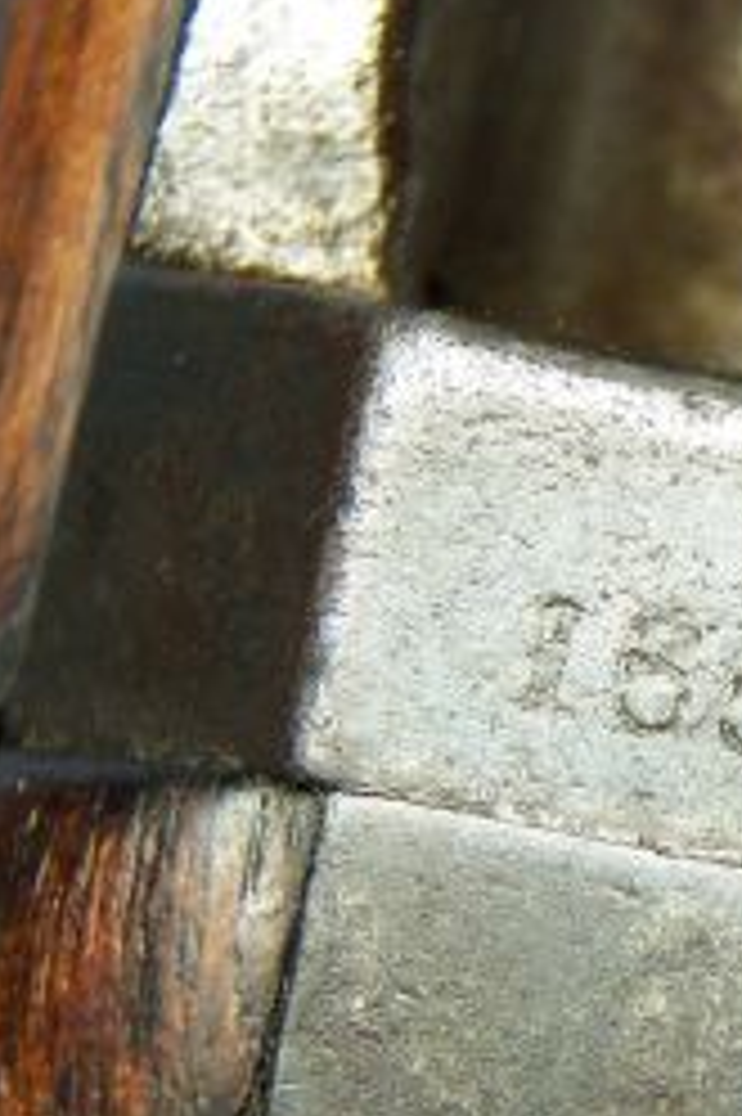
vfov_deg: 8.1
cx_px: 886
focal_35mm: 254
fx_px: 7863
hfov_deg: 5.4
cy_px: 792
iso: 320
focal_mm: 17.1
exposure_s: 1/50
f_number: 3.6
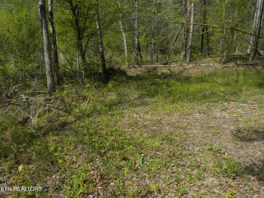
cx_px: 132
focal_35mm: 30
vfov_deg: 46.8
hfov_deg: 60.0
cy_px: 99
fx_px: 229
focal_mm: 4.1
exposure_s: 1/1250
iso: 125
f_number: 3.3
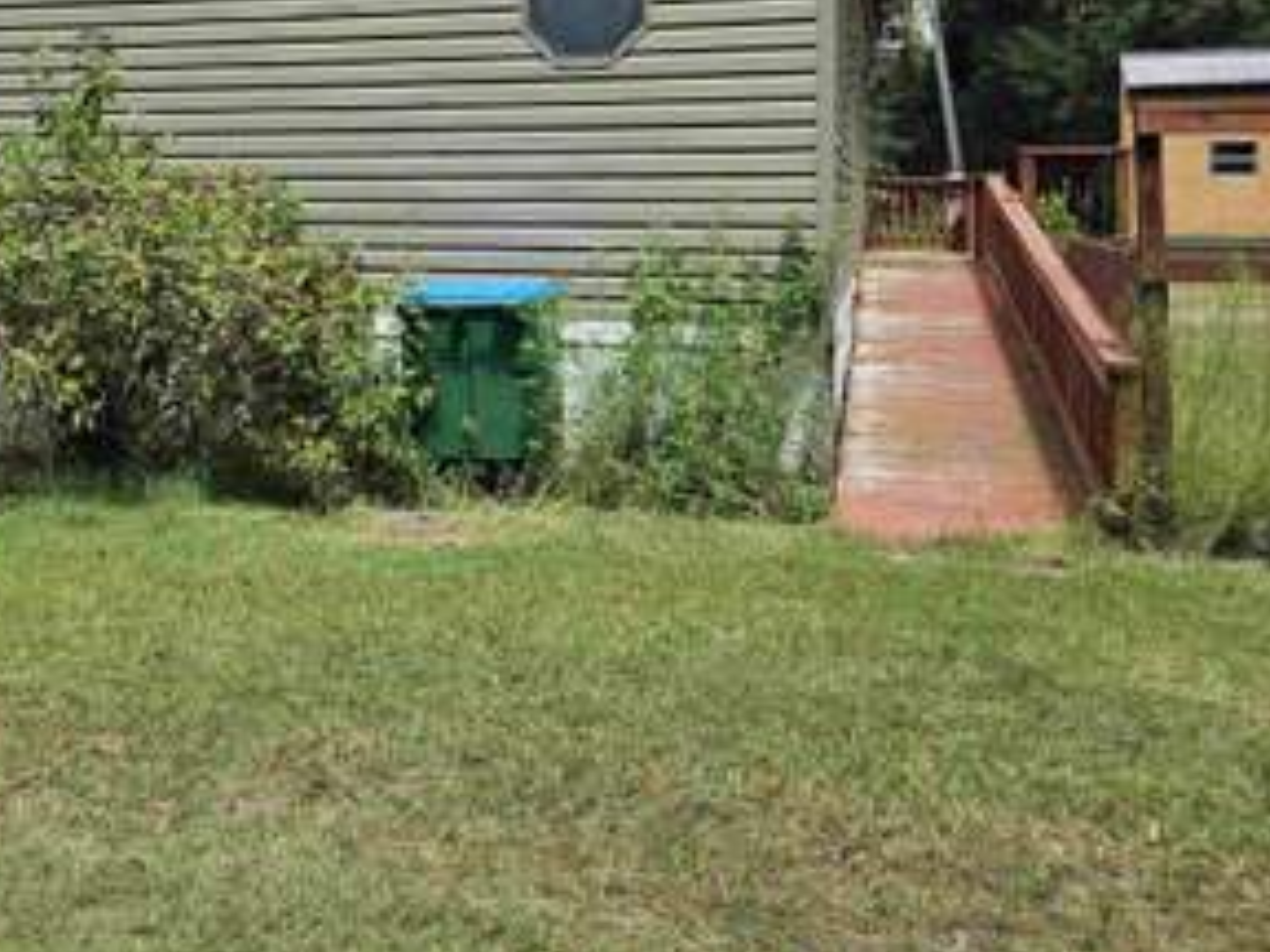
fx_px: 1468
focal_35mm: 40
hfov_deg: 45.6
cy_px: 181
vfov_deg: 34.8
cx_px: 357
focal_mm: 5
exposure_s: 1/1453
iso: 50
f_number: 1.8
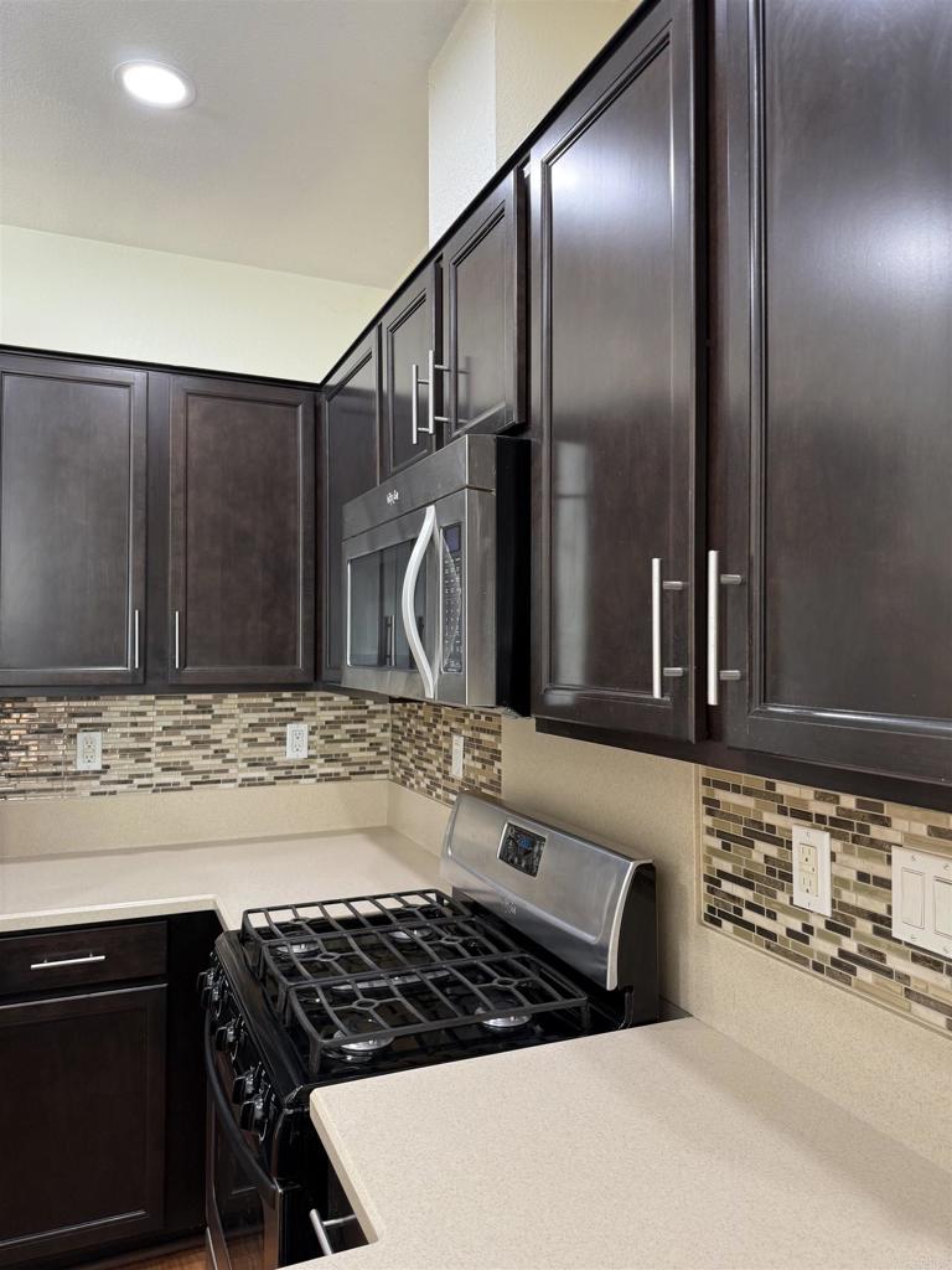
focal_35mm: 24
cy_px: 635
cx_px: 476
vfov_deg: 71.6
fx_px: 880
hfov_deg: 56.8
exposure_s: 1/60
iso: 125
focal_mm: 6.76
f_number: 1.78
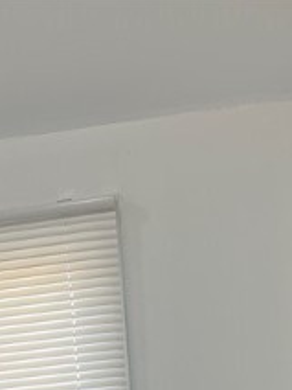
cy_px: 703
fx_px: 1057
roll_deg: +5.7
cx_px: 28
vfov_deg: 17.1
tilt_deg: -18.6
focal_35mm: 94
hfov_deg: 15.5
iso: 40
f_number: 1.6
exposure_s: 1/120
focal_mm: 5.1
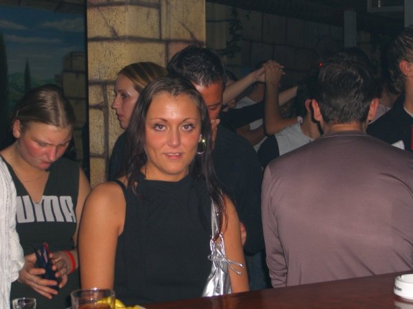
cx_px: 206
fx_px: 811
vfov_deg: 21.6
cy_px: 154
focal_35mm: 68
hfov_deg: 28.6
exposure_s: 1/60
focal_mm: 14.2
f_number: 4
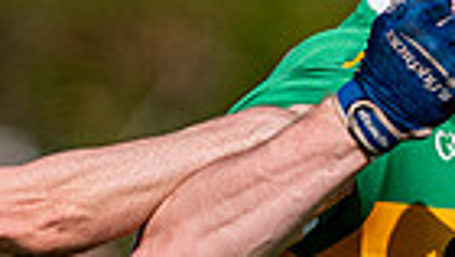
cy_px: 491
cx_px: 563
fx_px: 28724
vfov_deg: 0.5
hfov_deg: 0.9
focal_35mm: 2379
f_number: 2.8
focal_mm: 300
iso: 100
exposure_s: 1/2500
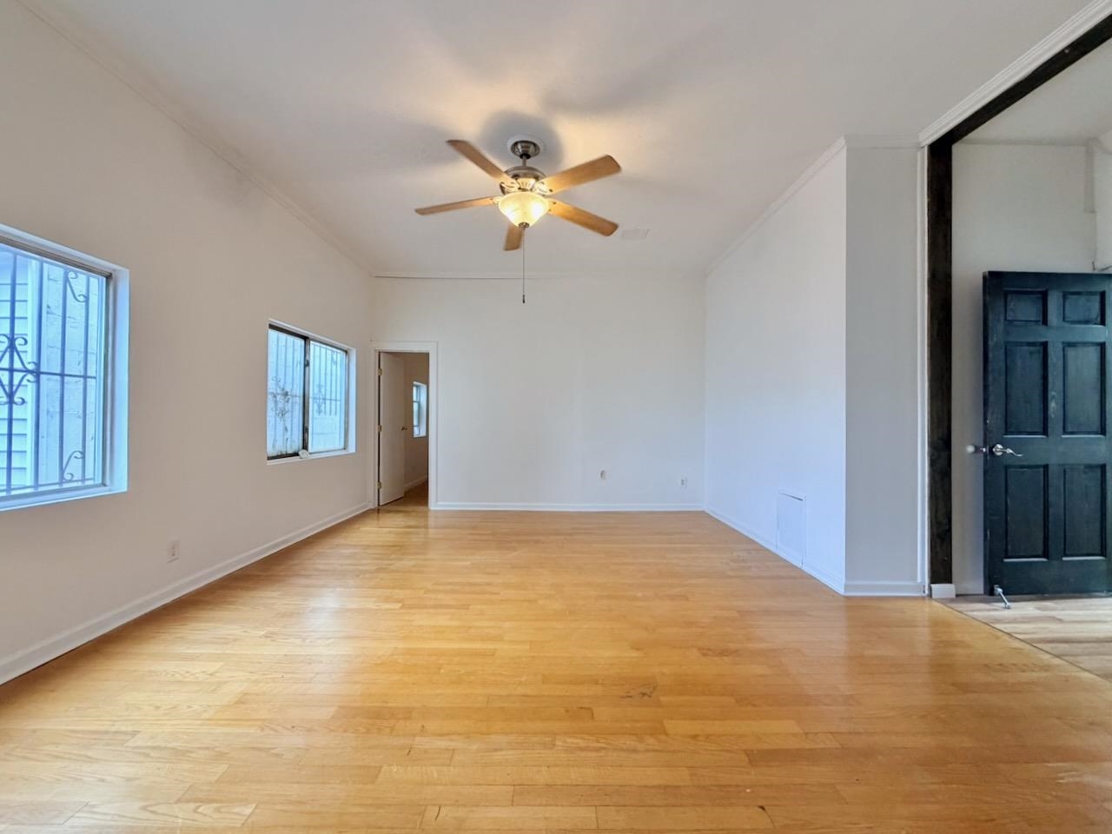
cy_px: 417
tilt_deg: +0.8
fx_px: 450
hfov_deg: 102.1
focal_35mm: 14
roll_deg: -0.7
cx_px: 556
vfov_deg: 85.7
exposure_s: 1/120
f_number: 2.2
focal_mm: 2.22
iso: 320
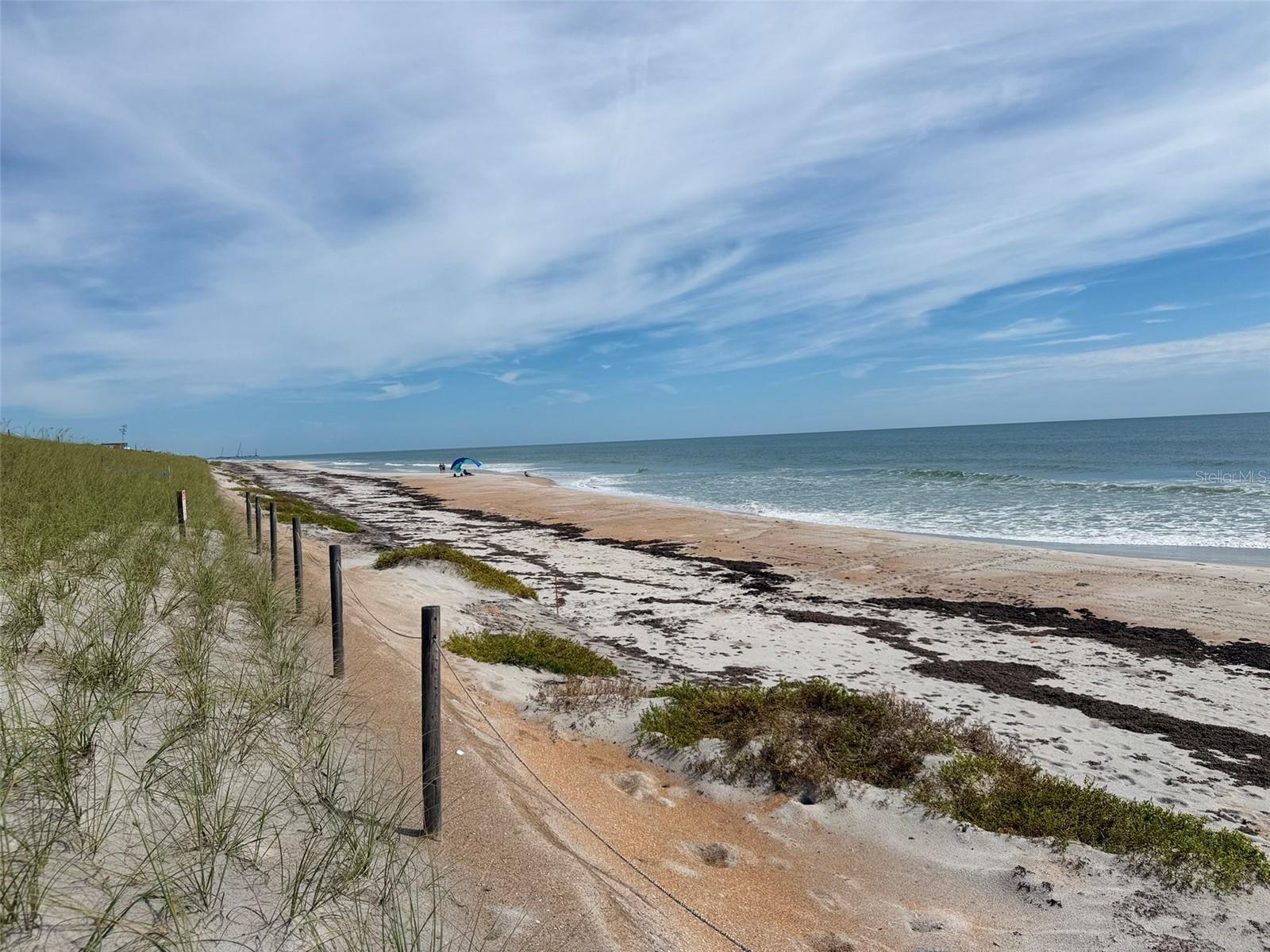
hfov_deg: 71.6
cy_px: 476
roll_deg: +2.1
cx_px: 635
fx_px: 881
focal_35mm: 24
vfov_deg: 56.8
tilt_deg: -3.2
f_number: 1.78
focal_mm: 6.76
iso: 80
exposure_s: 1/14286
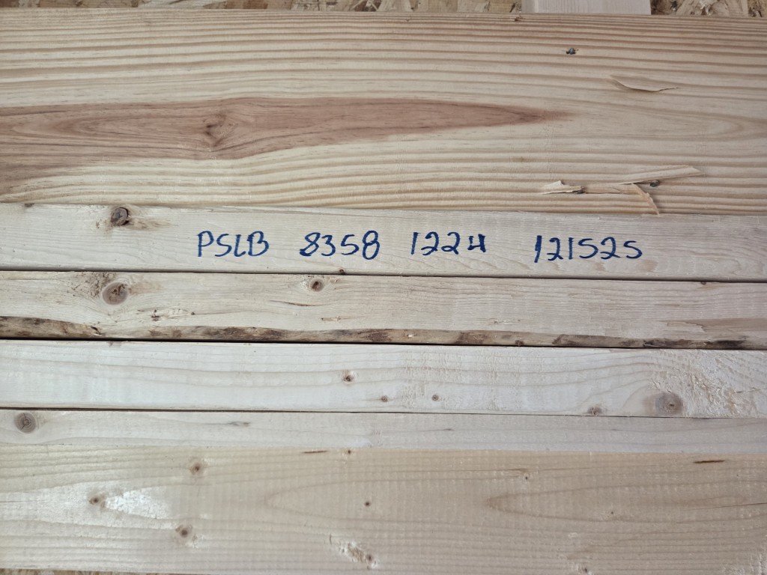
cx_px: 384
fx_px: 510
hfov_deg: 73.9
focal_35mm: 23
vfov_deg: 58.9
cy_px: 288
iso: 400
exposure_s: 1/120
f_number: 1.8
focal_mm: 5.4
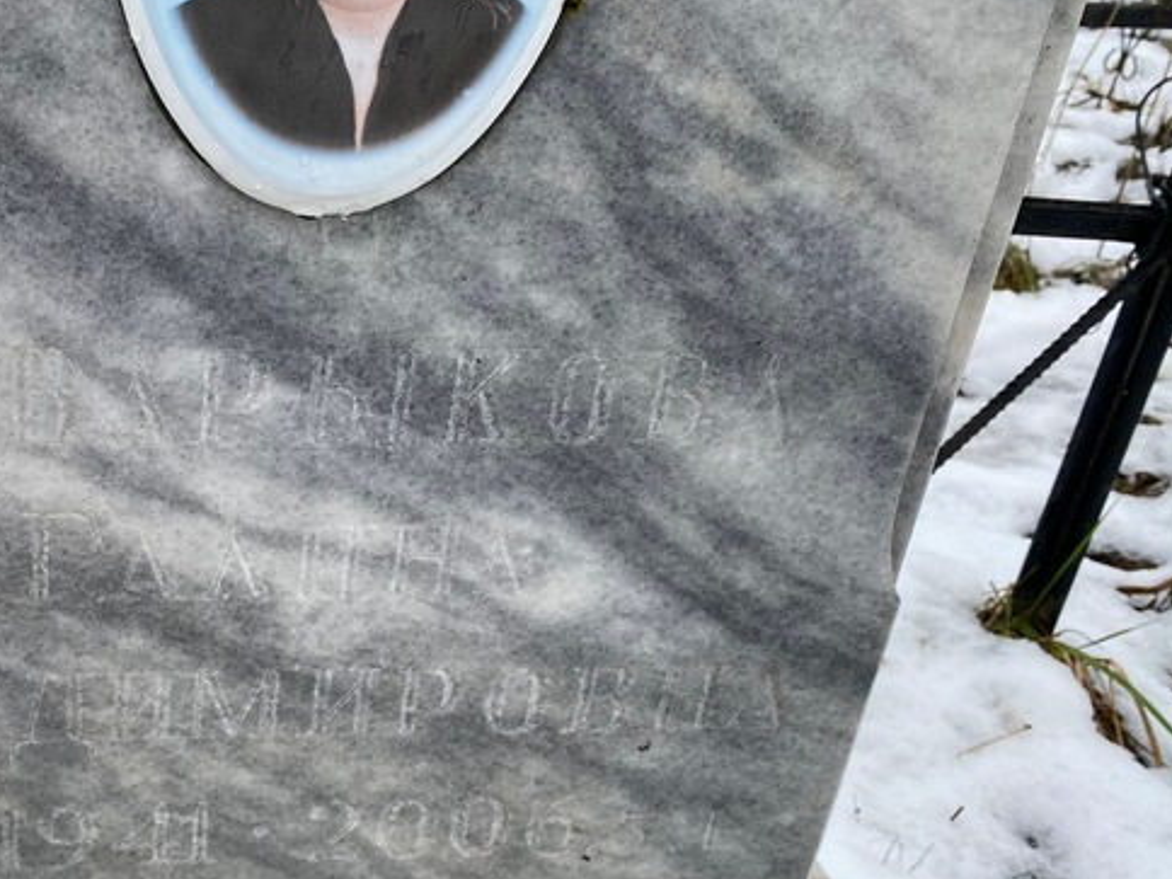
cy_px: 504
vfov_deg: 33.5
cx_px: 218
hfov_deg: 41.8
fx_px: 1456
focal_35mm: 43
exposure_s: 1/122
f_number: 1.8
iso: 40
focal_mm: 4.25
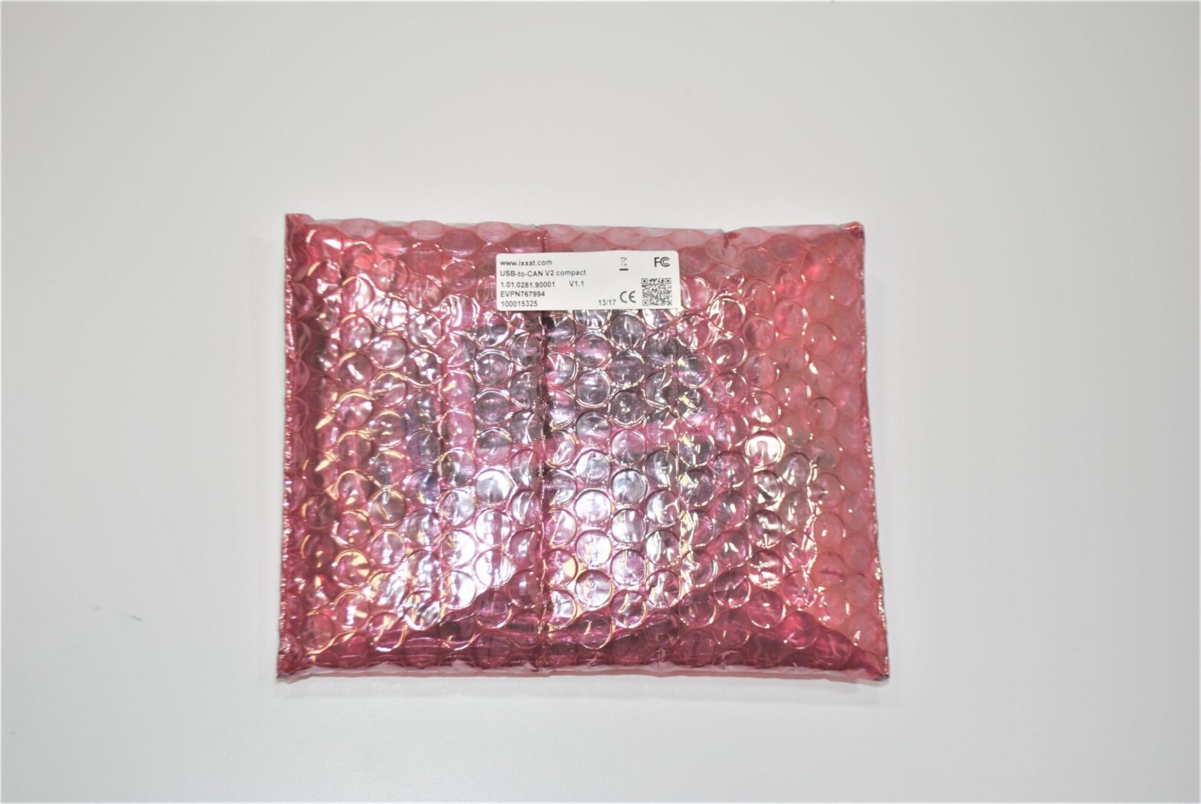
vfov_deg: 25.1
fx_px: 1804
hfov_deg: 36.8
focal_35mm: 54
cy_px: 402
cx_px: 600
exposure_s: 1/60
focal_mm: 36
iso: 100
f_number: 5
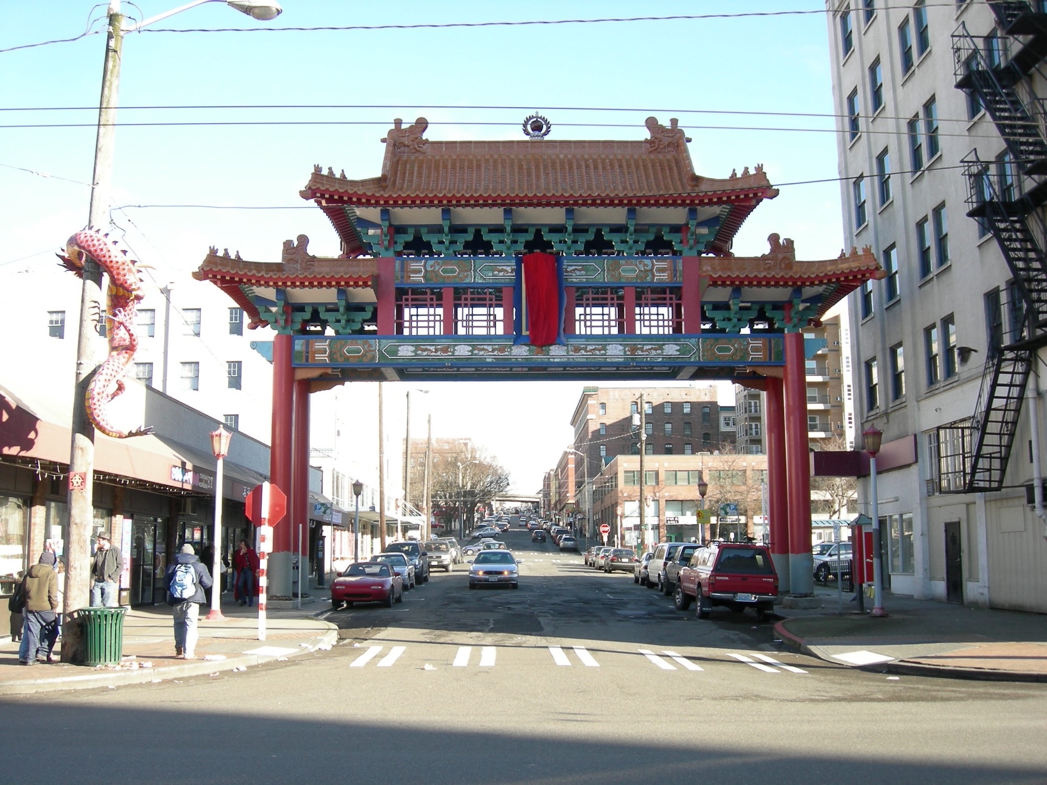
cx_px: 524
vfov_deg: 39.7
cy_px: 392
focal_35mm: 36
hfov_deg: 51.4
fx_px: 1089
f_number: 3.8
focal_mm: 7.5
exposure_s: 1/132
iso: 64
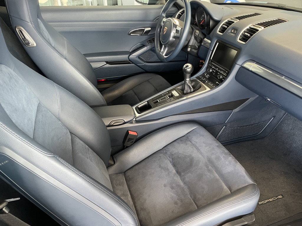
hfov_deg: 67.3
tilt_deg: -32.8
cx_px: 151
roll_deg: +0.4
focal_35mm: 26
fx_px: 227
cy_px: 113
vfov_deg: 53.1
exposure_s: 1/50
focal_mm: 4.2
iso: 500
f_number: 1.6
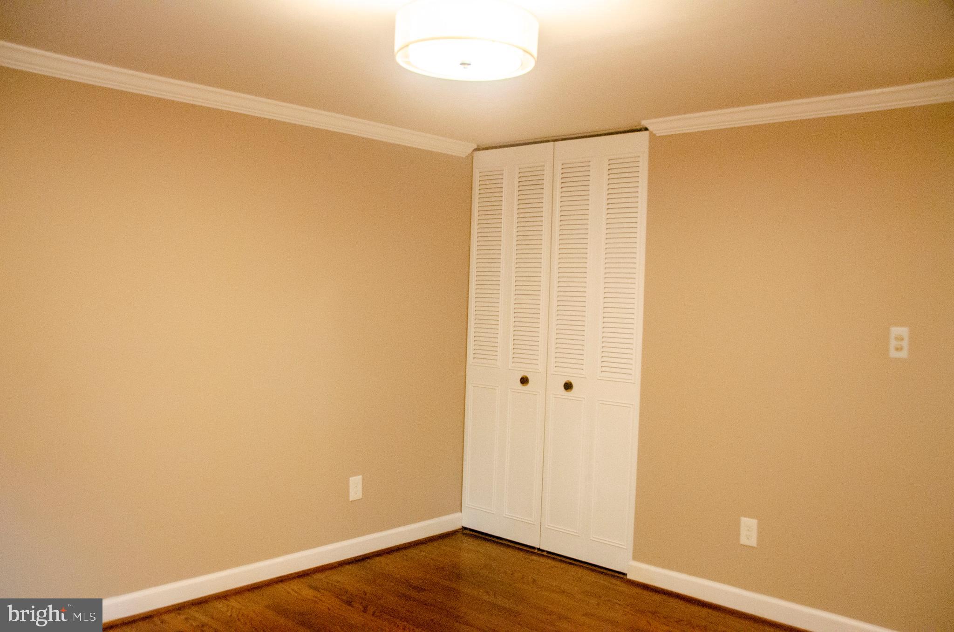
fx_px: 793
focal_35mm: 30
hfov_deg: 62.0
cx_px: 477
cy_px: 316
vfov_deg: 43.4
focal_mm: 20
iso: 1600
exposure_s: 1/100
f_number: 3.5
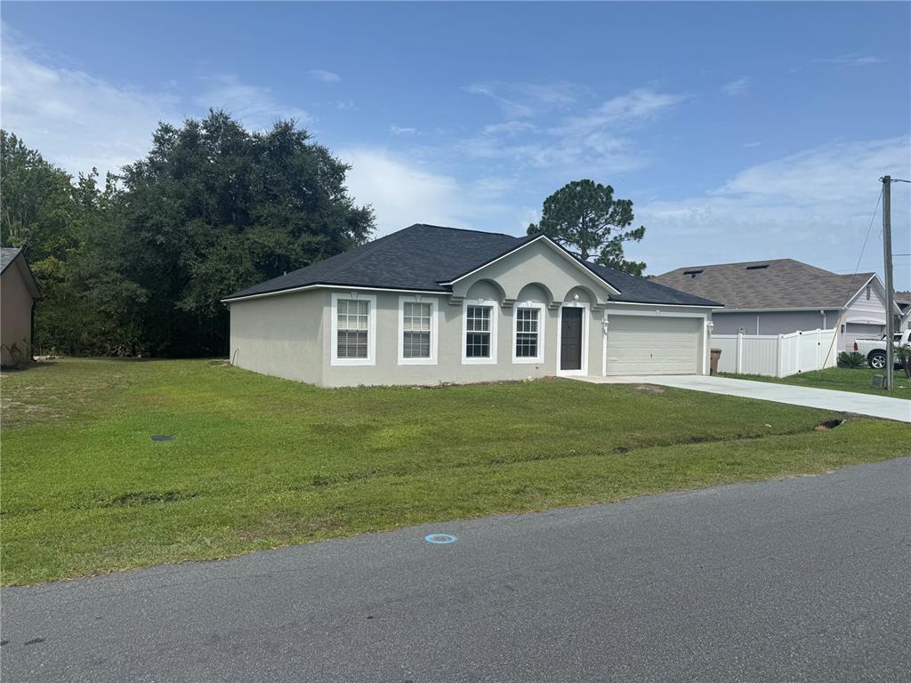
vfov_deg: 56.8
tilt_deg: -2.1
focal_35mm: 24
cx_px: 456
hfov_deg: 71.6
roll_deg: -1.1
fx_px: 632
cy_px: 342
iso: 80
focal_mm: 6.76
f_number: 1.78
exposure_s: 1/4608
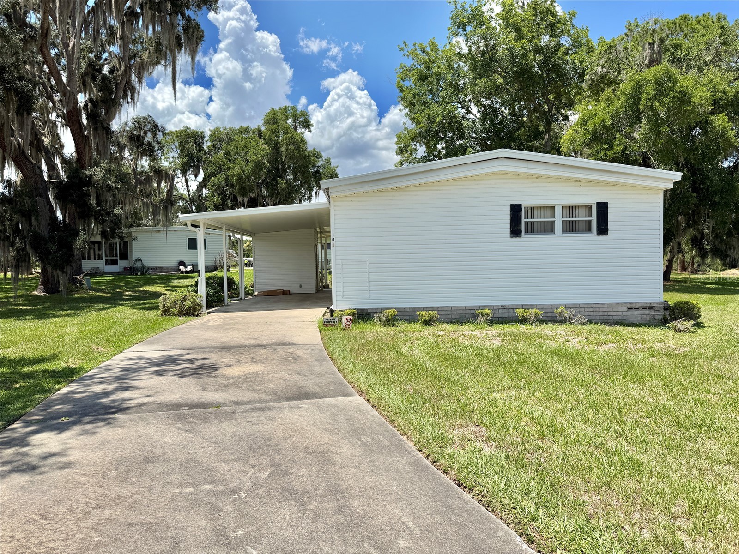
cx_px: 370
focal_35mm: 24
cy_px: 277
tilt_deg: -1.9
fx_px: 512
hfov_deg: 71.6
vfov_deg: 56.8
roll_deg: +1.1
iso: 80
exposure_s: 1/4975
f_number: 1.78
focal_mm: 6.76
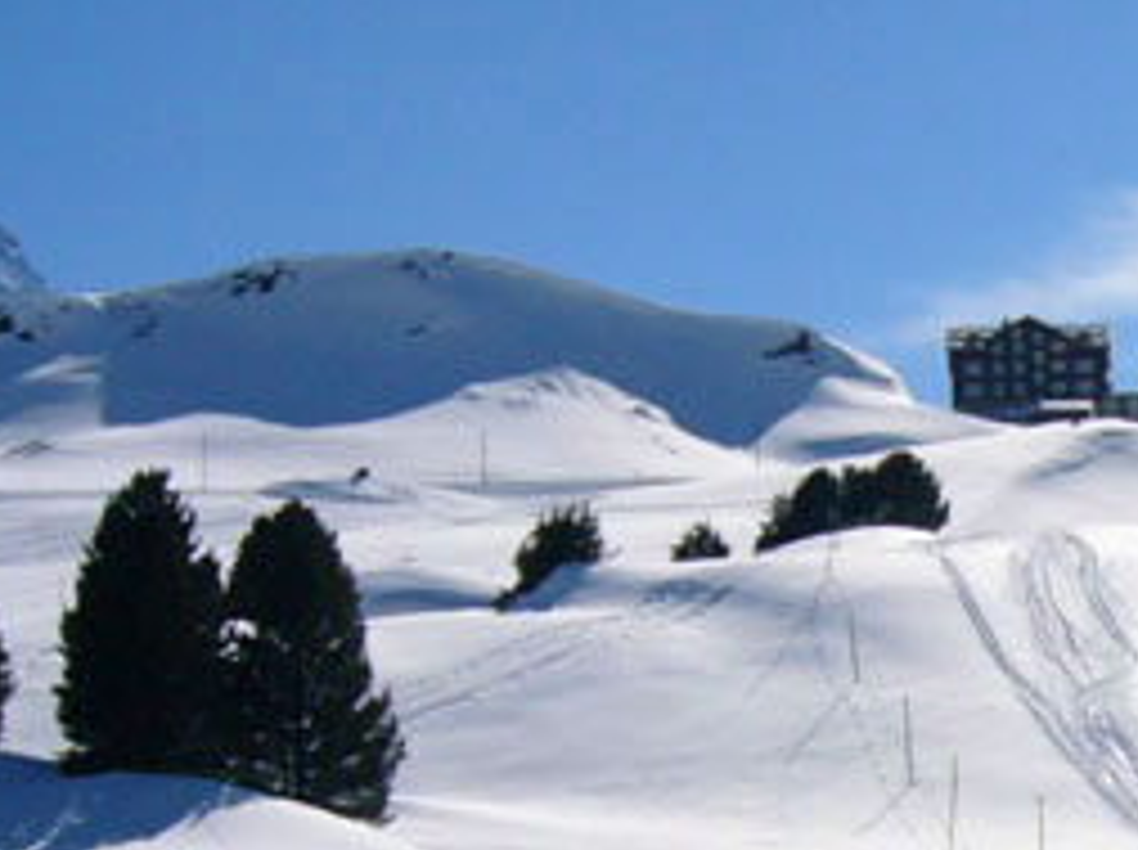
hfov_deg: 19.1
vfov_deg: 15.0
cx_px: 1381
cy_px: 812
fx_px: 3184
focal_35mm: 97
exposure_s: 1/800
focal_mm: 5.8
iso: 50
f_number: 8
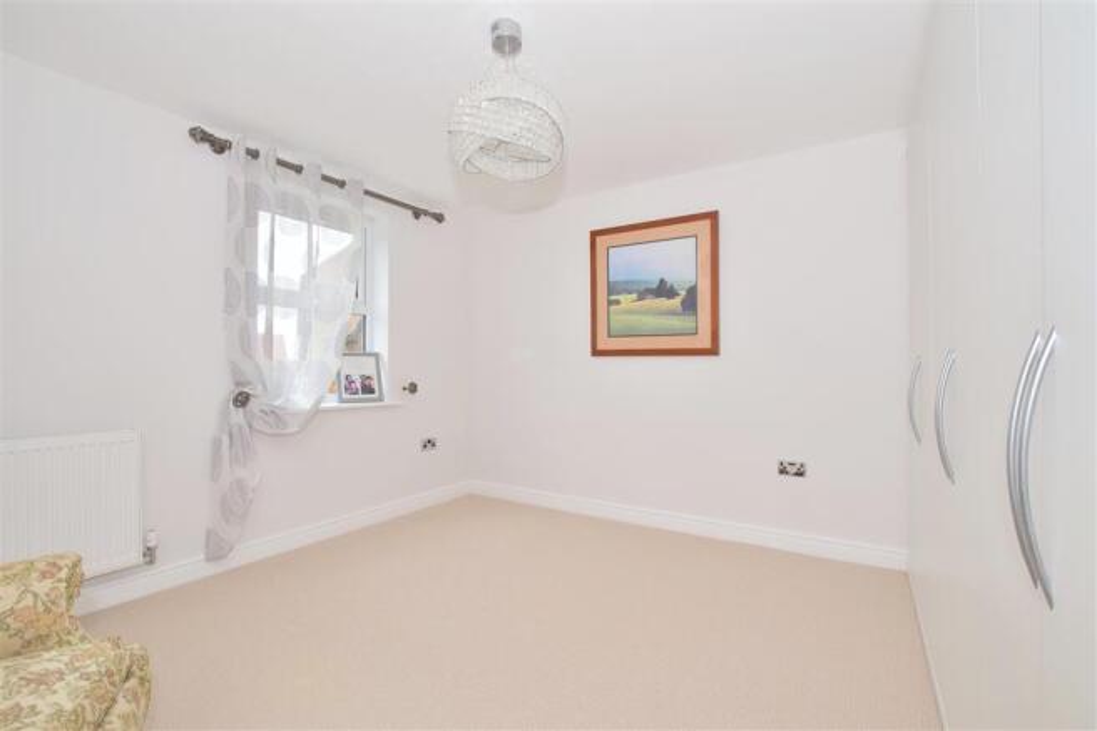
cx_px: 548
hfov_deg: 100.4
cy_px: 366
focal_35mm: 15
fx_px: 457
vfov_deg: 77.3
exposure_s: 1/60
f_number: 13
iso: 500
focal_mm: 10
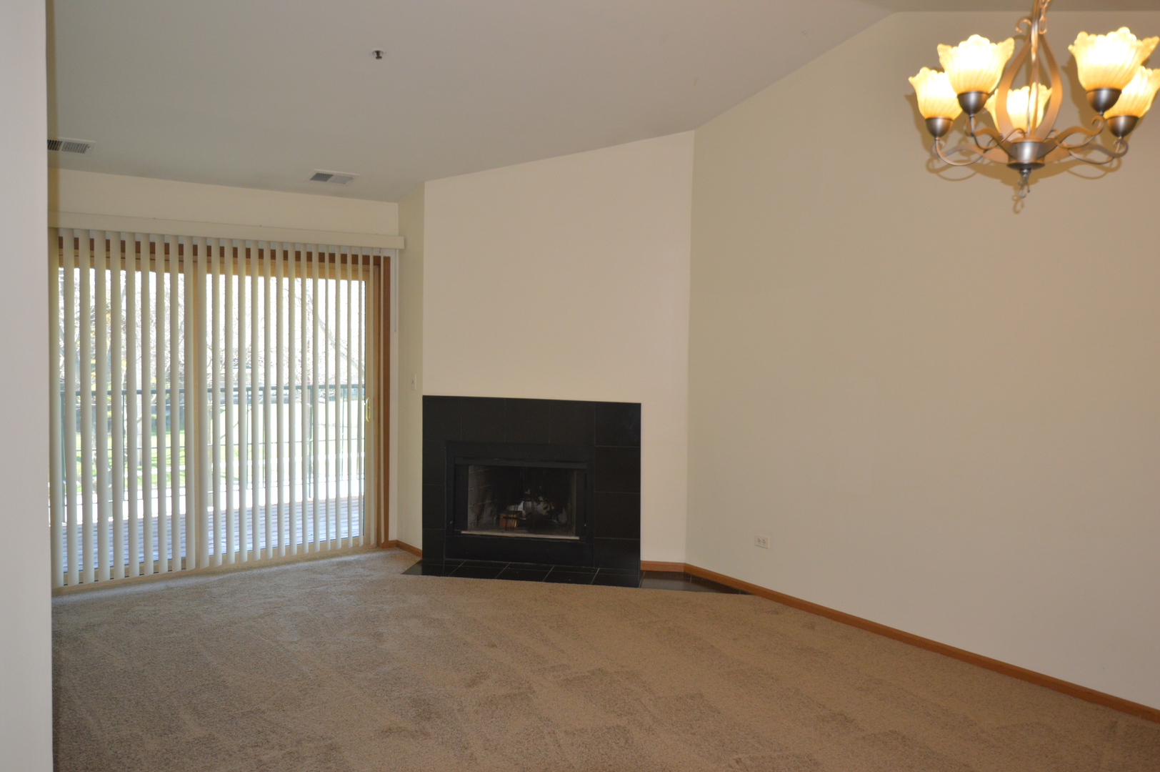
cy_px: 386
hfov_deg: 64.6
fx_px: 918
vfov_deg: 45.6
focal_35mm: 28
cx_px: 580
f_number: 4.5
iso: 500
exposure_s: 1/60
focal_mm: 19
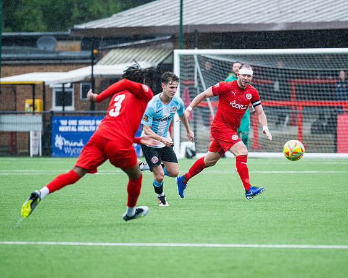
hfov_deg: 5.4
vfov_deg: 4.3
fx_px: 3703
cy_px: 148
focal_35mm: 360
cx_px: 184
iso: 800
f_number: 4
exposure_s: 1/1250
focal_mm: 280
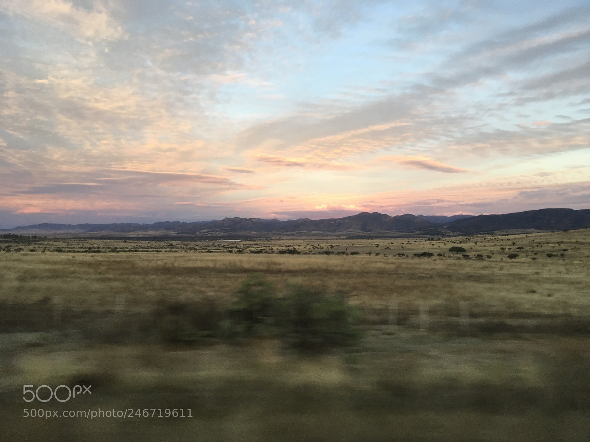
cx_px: 295
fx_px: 494
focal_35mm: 29
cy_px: 221
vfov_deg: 48.2
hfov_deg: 61.7
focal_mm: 4.15
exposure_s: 1/30
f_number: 2.2
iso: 100
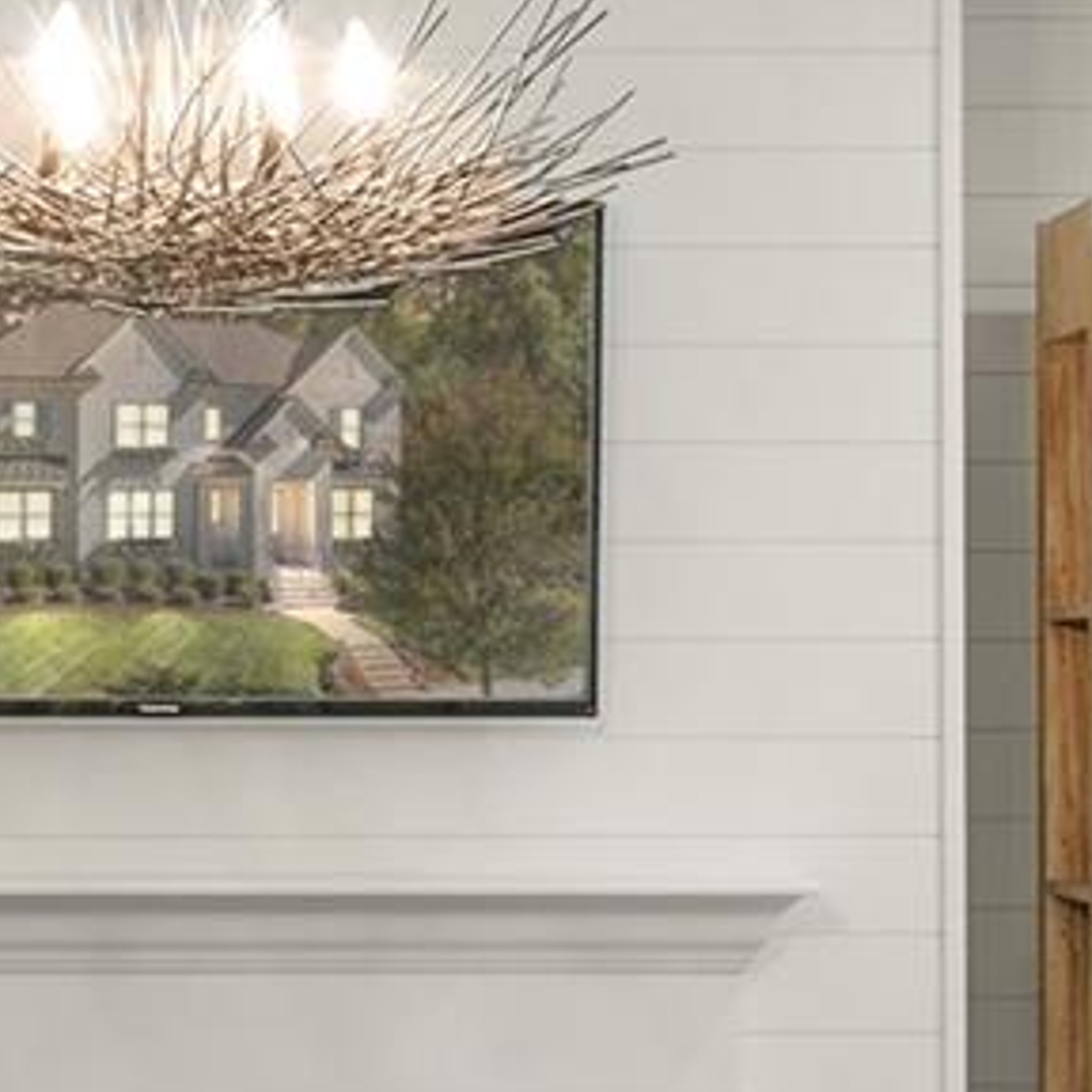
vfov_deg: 13.7
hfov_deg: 13.7
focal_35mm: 127
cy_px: 601
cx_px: 182
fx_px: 4533
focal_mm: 21
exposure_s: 1/13
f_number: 5
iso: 640
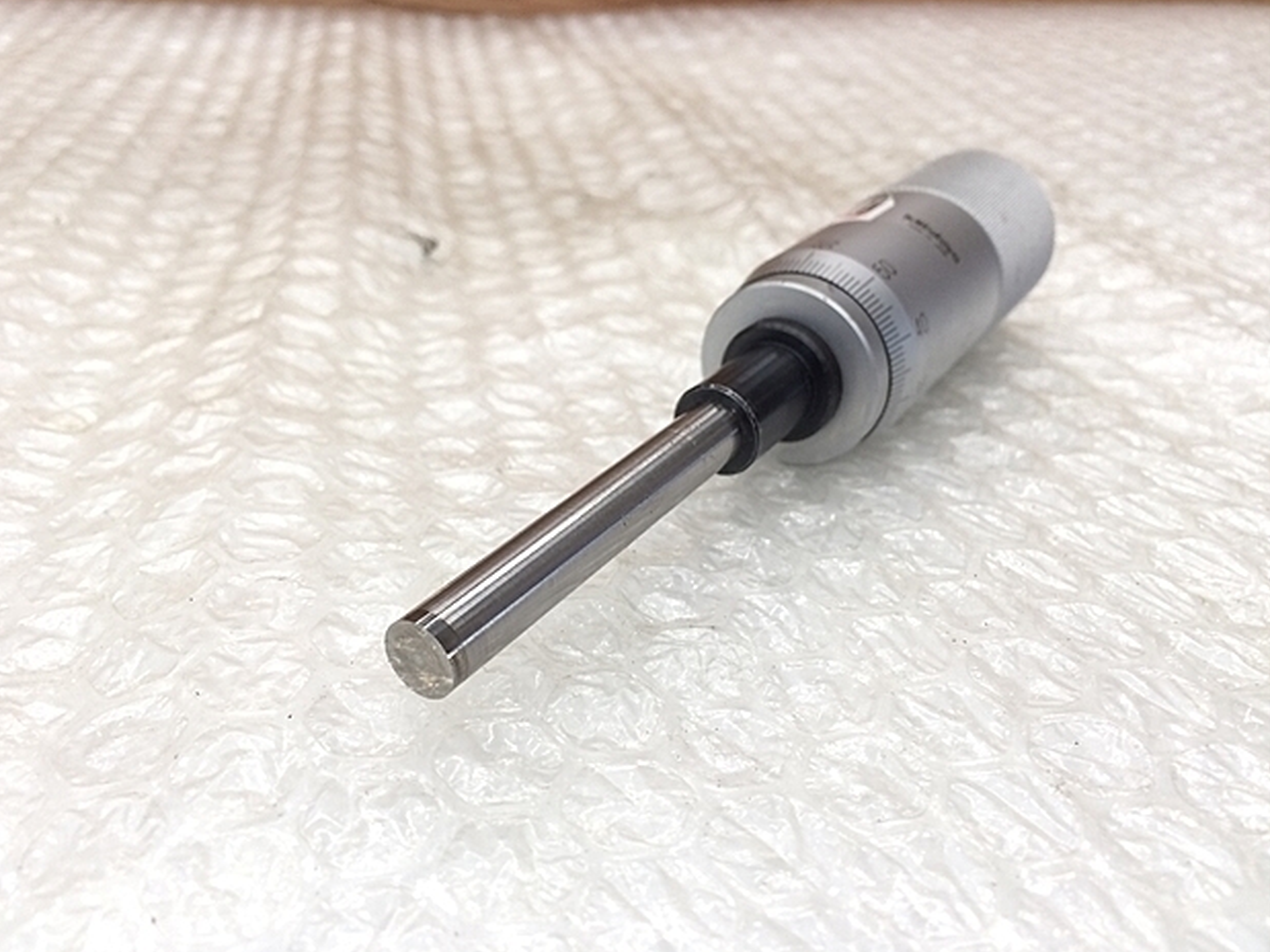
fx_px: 1100
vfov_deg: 46.8
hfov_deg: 60.0
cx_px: 620
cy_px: 470
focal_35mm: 30
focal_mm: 4.15
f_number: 2.2
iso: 50
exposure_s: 1/30
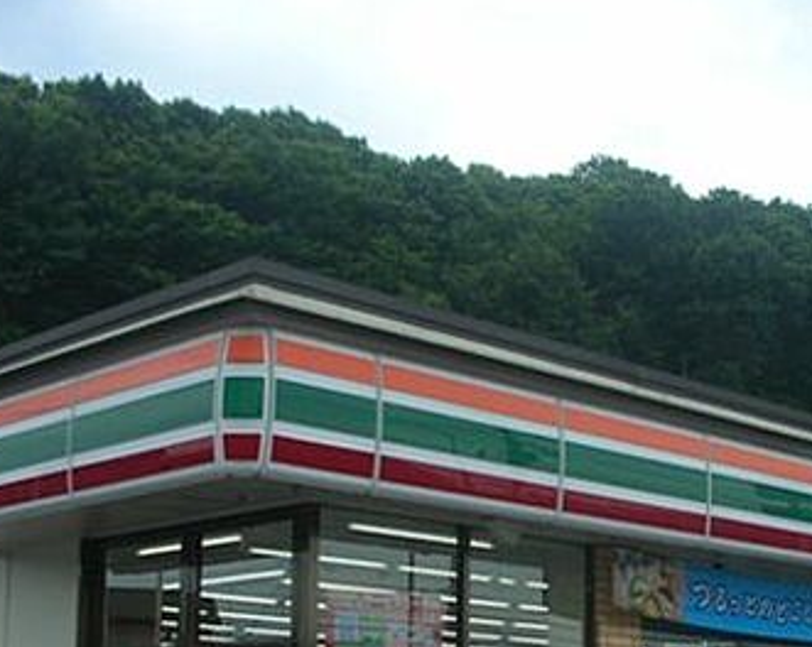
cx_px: 589
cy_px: 498
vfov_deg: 22.8
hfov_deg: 28.4
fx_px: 1584
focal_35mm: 66
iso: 50
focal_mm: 5.8
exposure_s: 1/67.2
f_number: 8.5
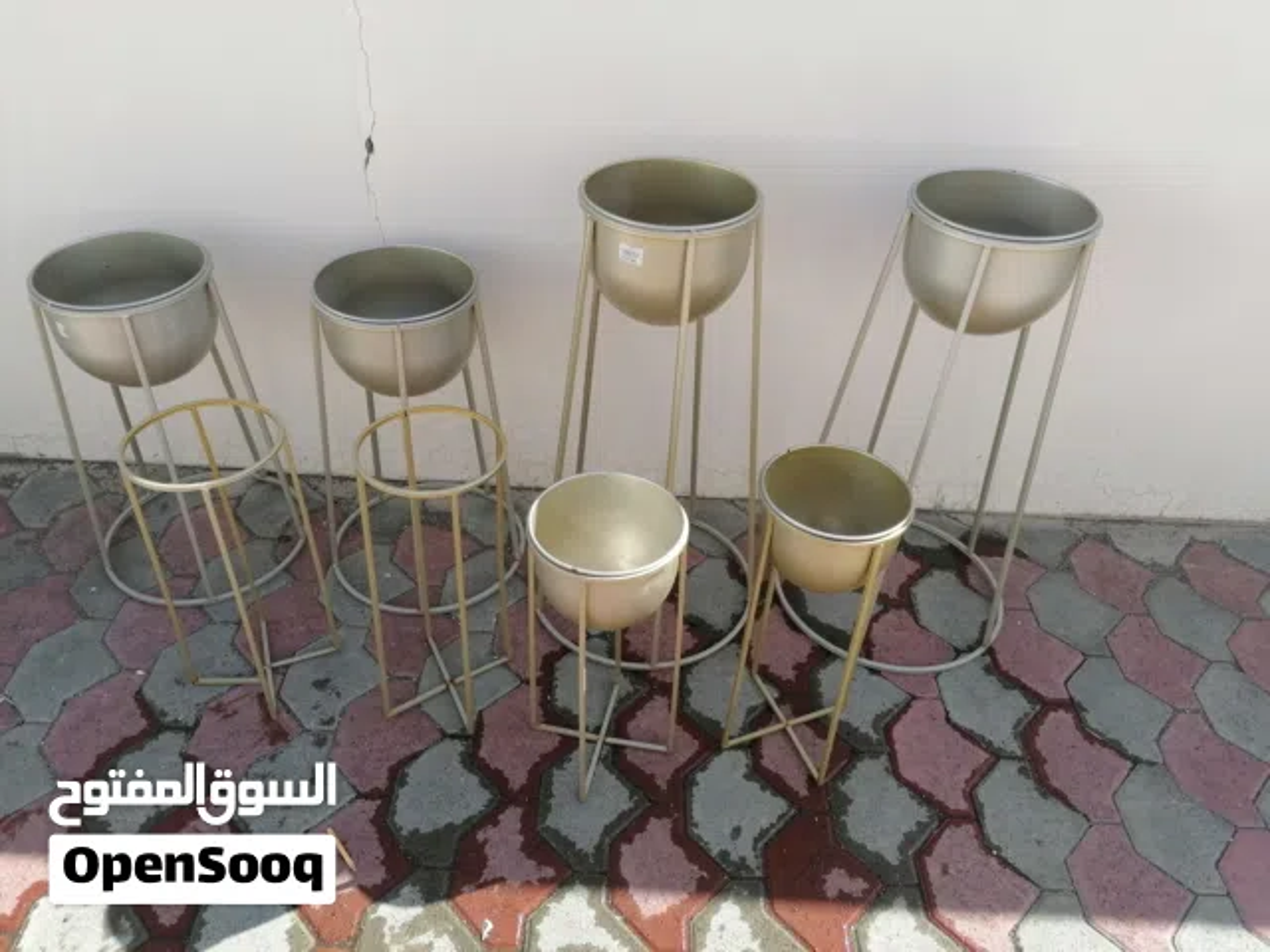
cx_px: 635
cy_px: 476
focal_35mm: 27
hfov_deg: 65.3
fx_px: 991
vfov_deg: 51.4
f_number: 1.8
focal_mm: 4.75
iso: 50
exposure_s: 1/663
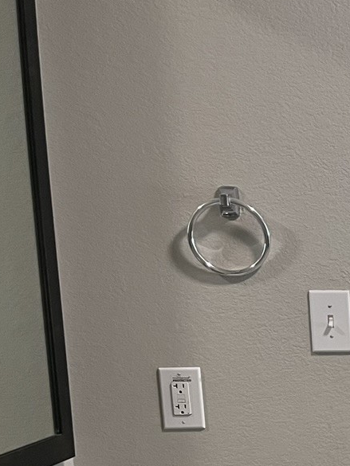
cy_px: 490
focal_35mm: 91
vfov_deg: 20.7
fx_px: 1226
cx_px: 715
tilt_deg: -11.9
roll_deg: +0.9
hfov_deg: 13.7
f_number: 1.6
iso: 100
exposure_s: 1/60
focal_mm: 5.1
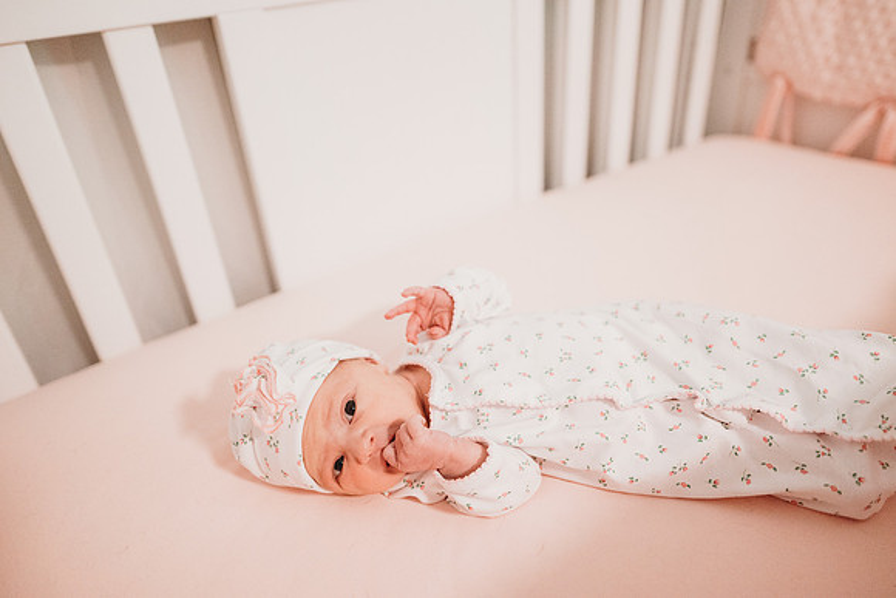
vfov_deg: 53.2
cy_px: 299
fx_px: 597
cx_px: 448
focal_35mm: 24
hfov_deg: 73.7
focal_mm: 24
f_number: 2.2
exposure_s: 1/160
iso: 2000
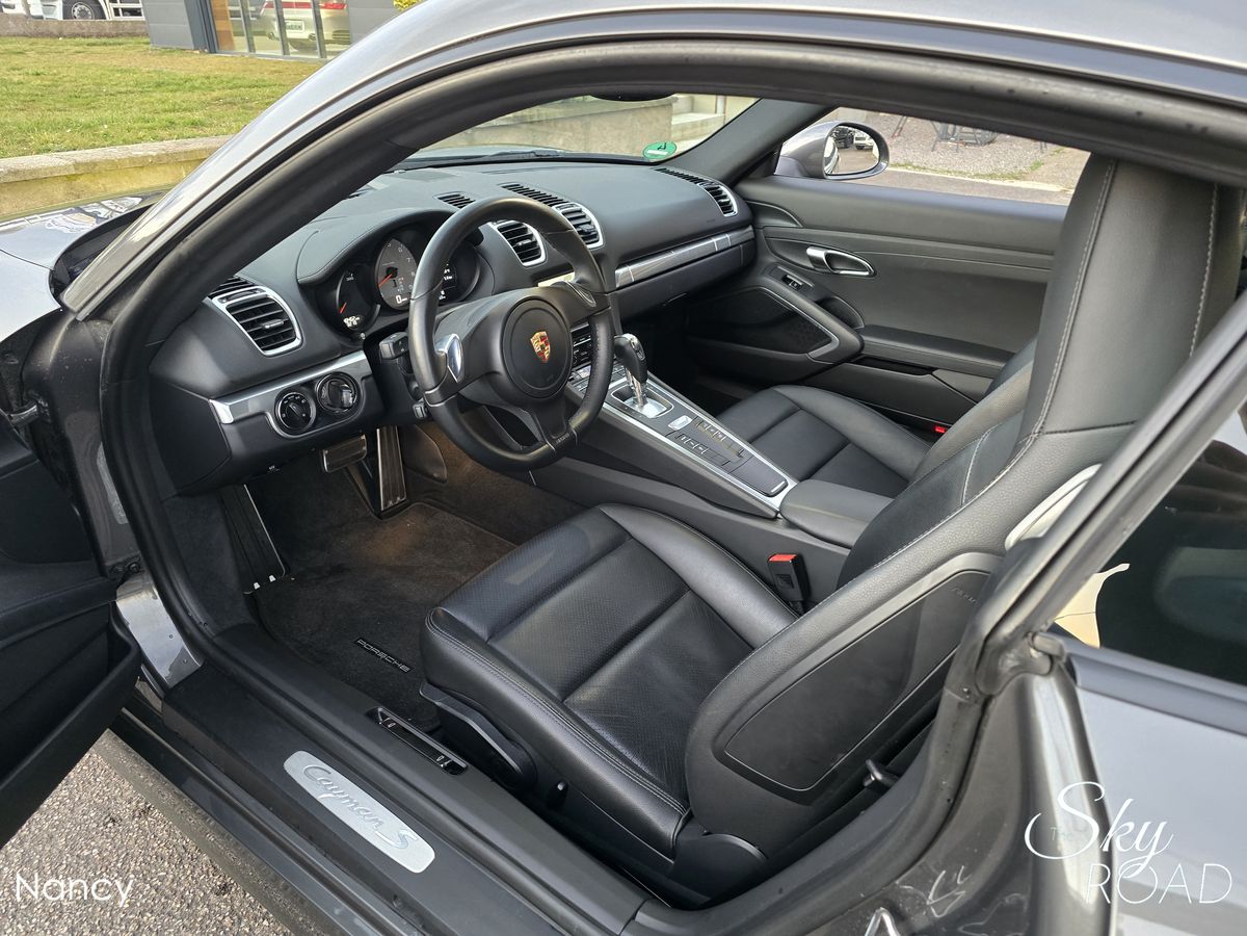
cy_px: 468
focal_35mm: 23
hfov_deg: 73.9
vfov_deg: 58.9
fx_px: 829
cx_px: 624
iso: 800
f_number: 1.7
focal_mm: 6.3
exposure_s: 1/60
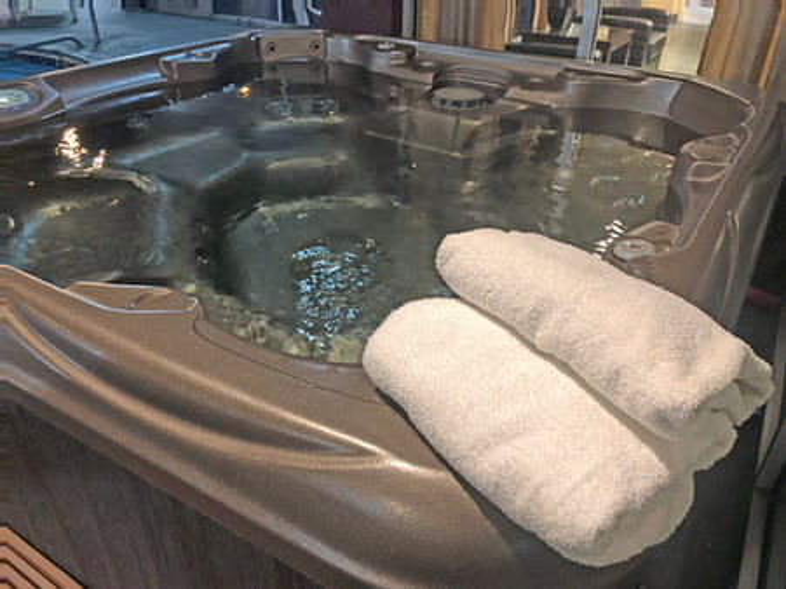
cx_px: 393
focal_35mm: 28
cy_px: 294
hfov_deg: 63.5
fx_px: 636
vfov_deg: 49.7
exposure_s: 1/6
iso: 100
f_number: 1.8
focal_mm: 4
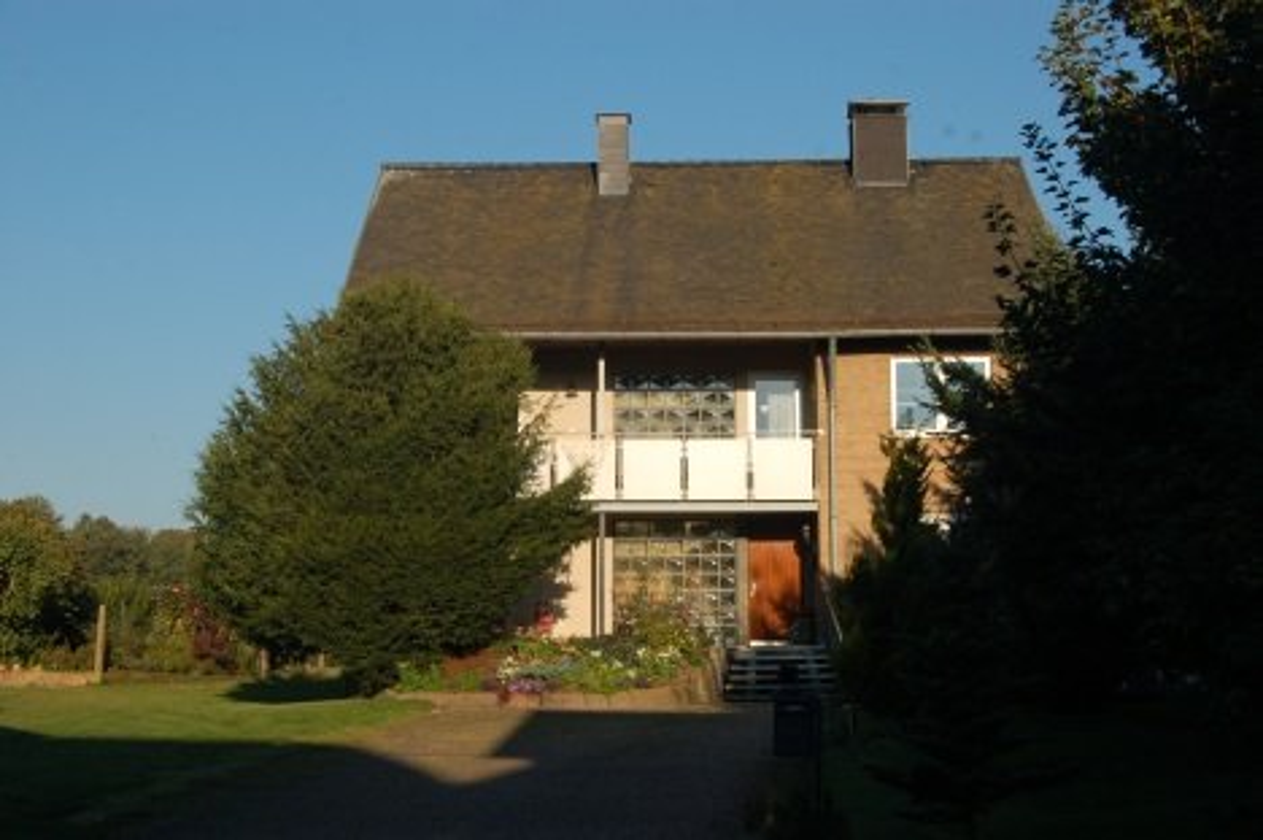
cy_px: 420
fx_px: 1998
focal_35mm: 57
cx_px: 632
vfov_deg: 23.7
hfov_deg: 35.1
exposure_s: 1/320
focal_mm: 38
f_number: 10
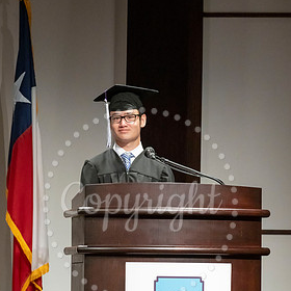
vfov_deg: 6.4
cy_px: 204
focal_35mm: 273
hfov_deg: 6.4
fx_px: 2596
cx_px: 140
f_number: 8
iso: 6400
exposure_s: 1/200
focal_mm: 200
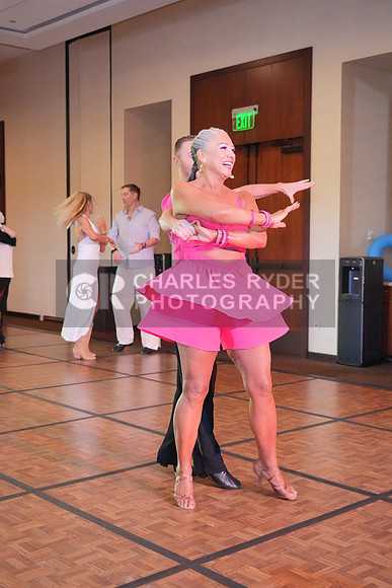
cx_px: 196
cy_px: 294
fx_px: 783
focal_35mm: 48
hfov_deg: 28.1
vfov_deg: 41.1
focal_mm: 48
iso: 12800
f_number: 4
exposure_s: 1/400
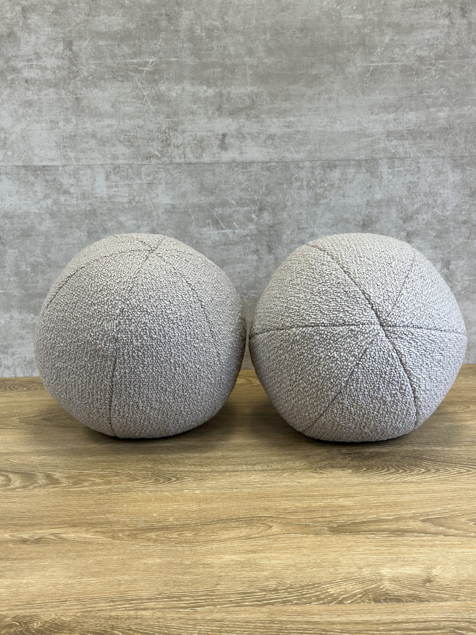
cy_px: 318
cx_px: 238
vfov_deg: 39.7
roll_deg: +1.3
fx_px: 880
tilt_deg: -14.3
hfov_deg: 30.3
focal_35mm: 48
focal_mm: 6.86
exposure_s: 1/128
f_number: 1.78
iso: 64
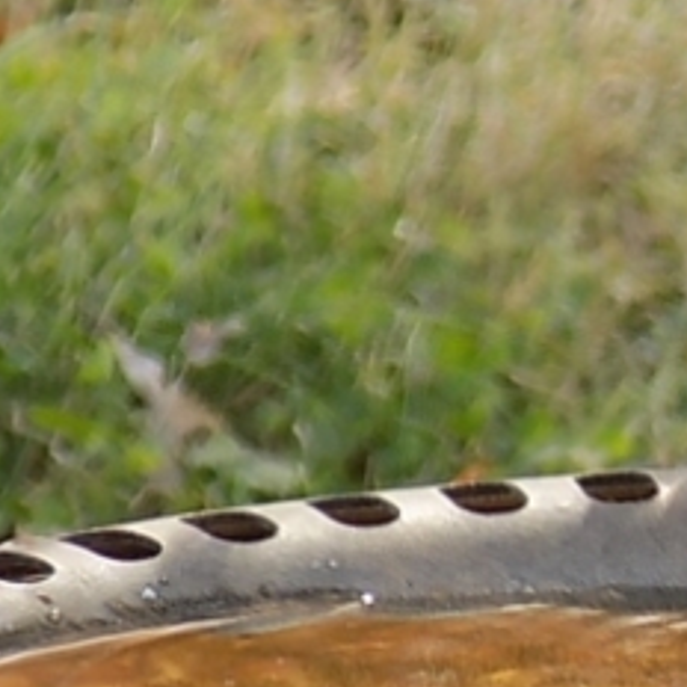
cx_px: 927
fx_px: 35117
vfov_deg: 1.1
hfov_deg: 1.1
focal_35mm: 1564
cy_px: 563
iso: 80
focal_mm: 87
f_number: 5.9
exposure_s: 1/30
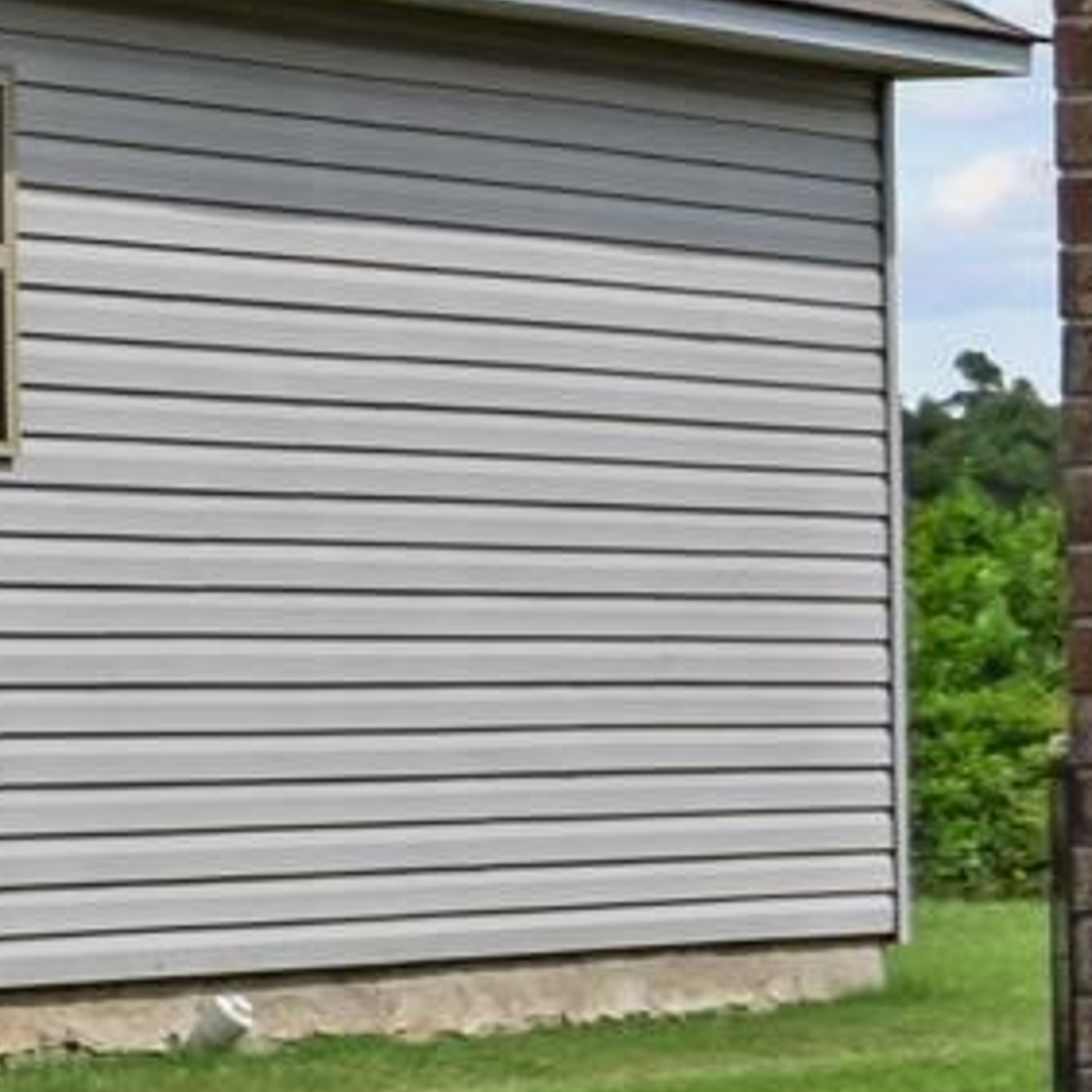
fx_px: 9137
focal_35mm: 256
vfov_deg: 6.8
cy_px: 331
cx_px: -3241
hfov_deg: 5.8
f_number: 8
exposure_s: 1/200
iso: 200
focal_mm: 22.9
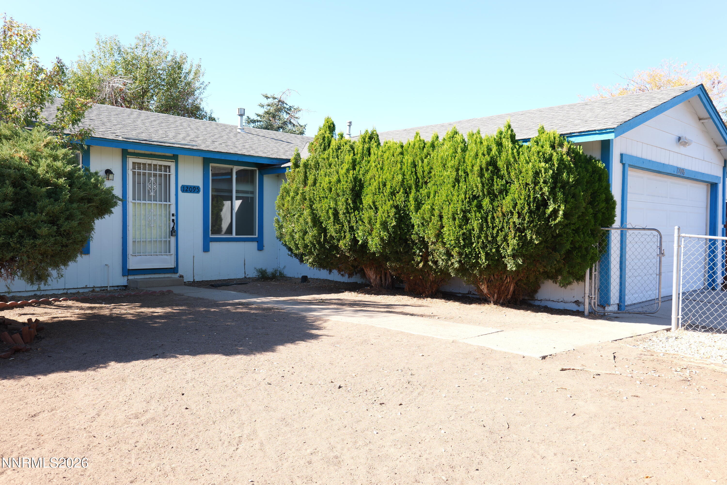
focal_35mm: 31
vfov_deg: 42.3
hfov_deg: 60.3
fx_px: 626
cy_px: 242
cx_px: 364
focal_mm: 31
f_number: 6.3
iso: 100
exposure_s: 1/80
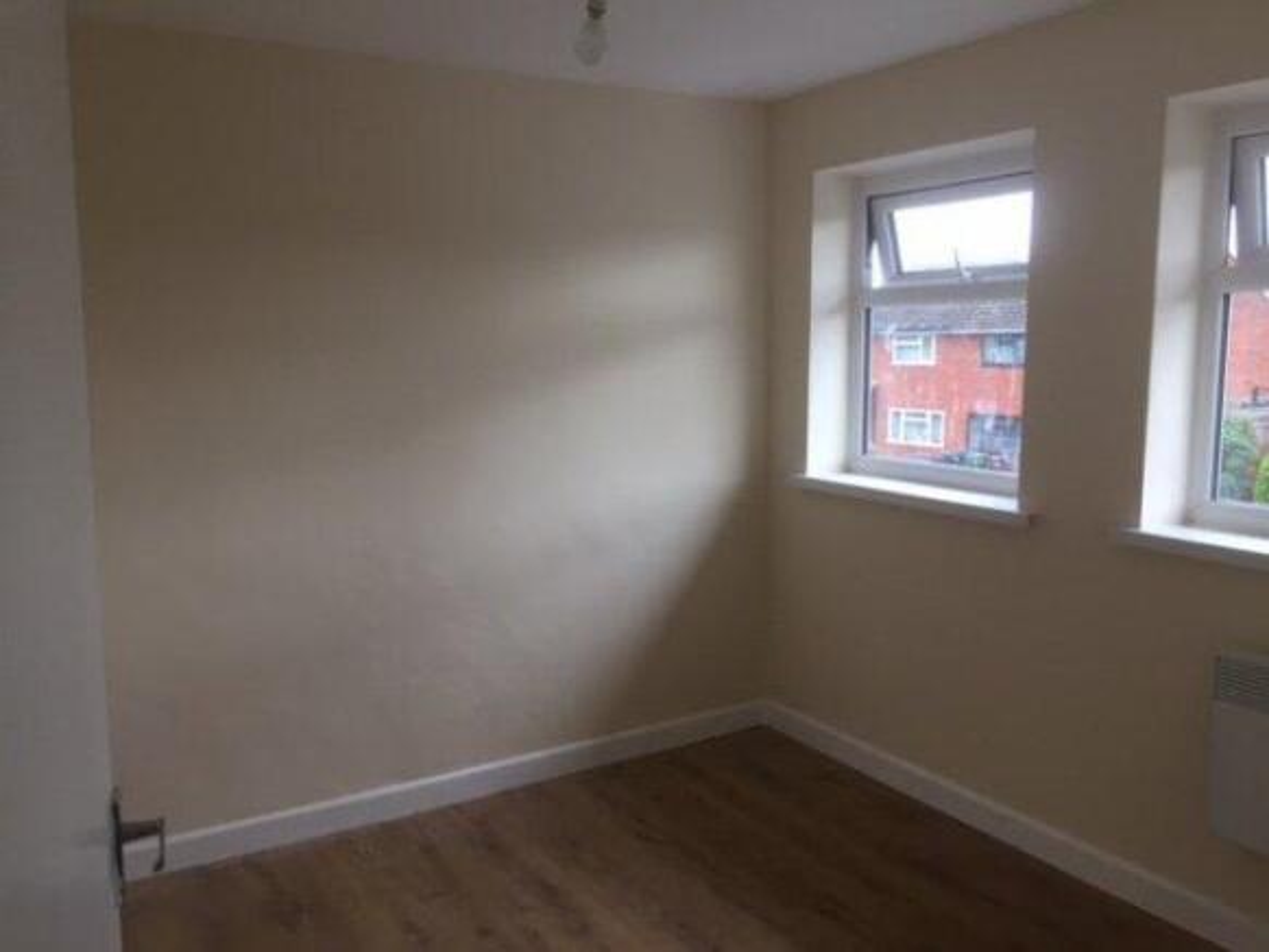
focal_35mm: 29
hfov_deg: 61.6
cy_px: 476
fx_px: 1064
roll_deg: -1.2
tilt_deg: -9.1
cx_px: 634
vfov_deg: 48.3
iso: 40
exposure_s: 1/33
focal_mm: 4.15
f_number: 2.2
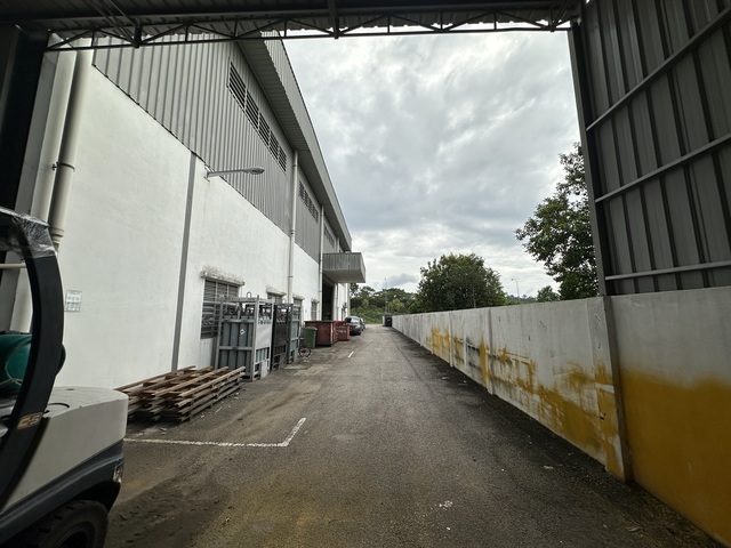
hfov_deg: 102.1
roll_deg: +0.4
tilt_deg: +8.9
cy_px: 274
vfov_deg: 85.7
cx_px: 366
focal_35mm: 14
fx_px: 296
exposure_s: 1/2564
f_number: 2.2
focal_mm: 2.22
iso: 50
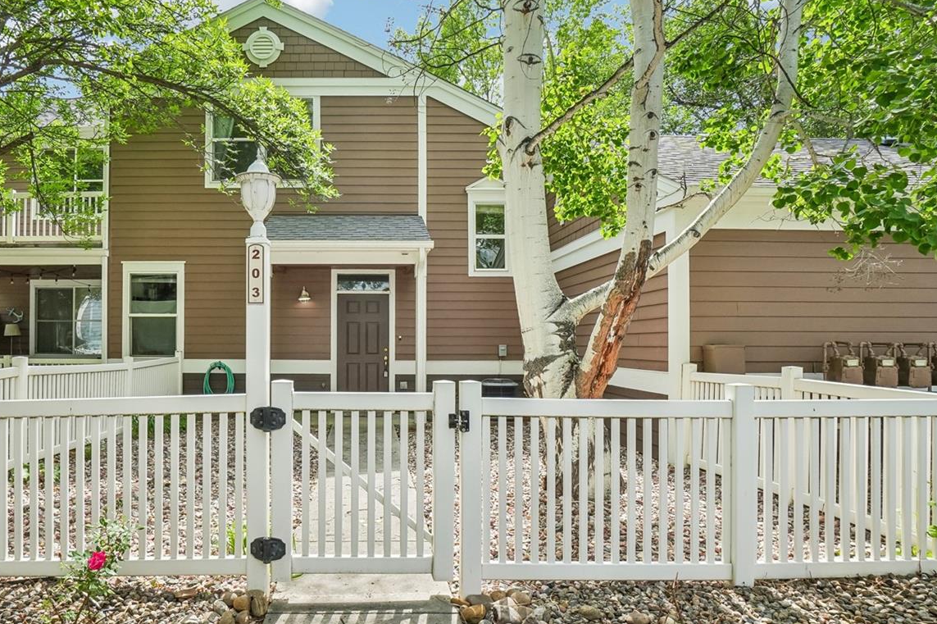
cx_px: 368
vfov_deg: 59.3
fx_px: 546
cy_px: 349
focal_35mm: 21
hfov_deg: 80.1
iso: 400
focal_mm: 10
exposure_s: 1/320
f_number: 8
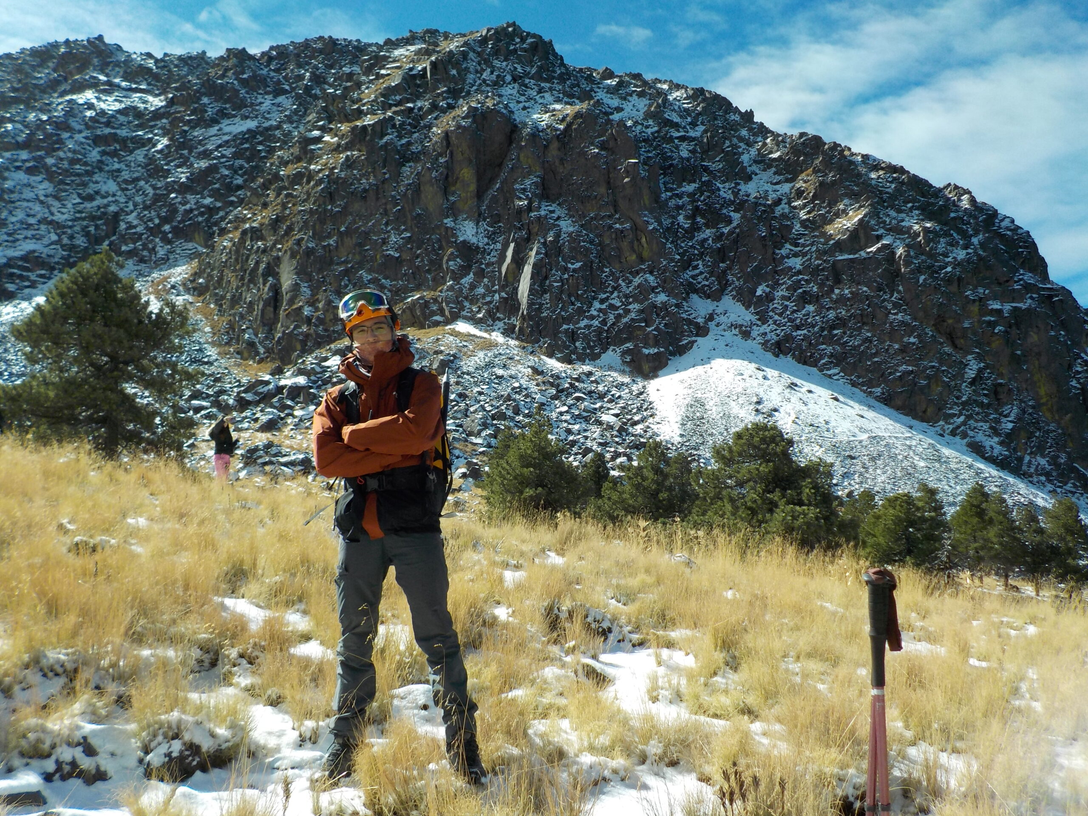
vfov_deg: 46.8
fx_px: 943
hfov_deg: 60.0
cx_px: 544
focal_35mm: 30
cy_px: 408
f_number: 3.3
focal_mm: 4.1
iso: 125
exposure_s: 1/1000
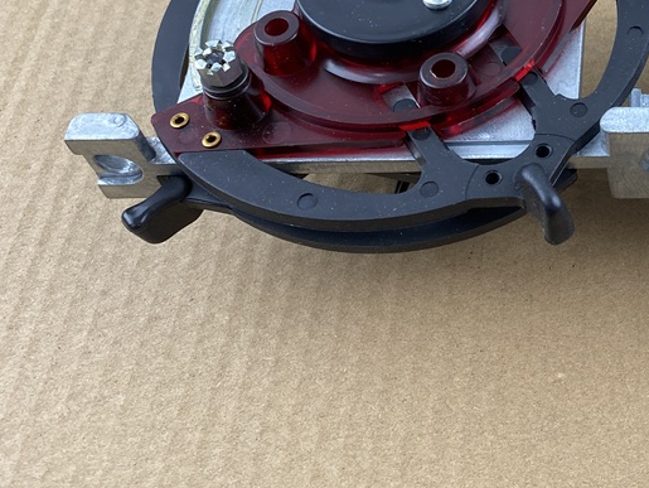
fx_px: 1144
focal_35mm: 61
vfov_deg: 23.3
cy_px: 31
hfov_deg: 28.7
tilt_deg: -50.6
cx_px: 714
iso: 50
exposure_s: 1/100
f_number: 1.8
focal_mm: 4.25
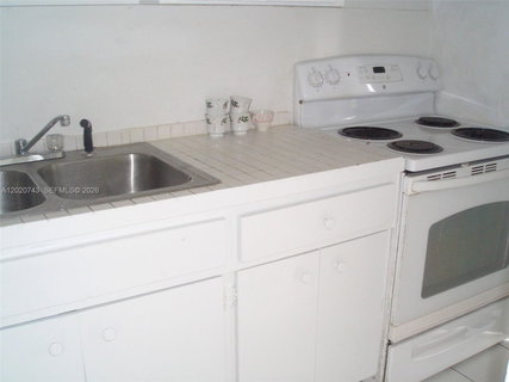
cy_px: 191
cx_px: 254
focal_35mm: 36
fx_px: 529
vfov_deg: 39.6
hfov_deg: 51.4
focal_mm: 4.8
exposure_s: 1/40
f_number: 4
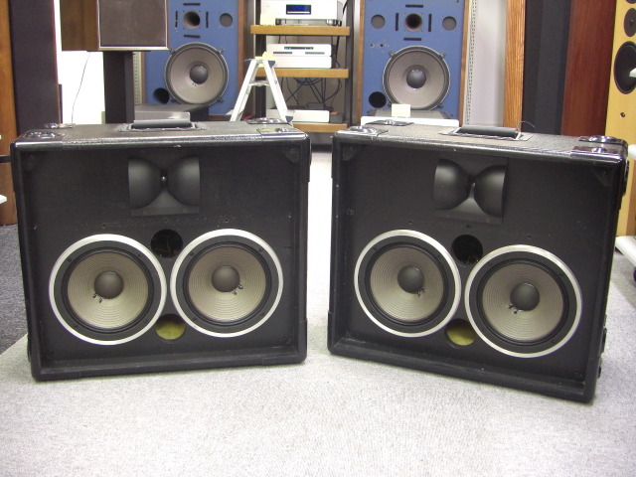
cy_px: 238
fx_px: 698
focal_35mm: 38
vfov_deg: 37.7
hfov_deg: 49.0
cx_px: 318
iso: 200
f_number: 3.4
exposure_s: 1/6
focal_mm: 6.3
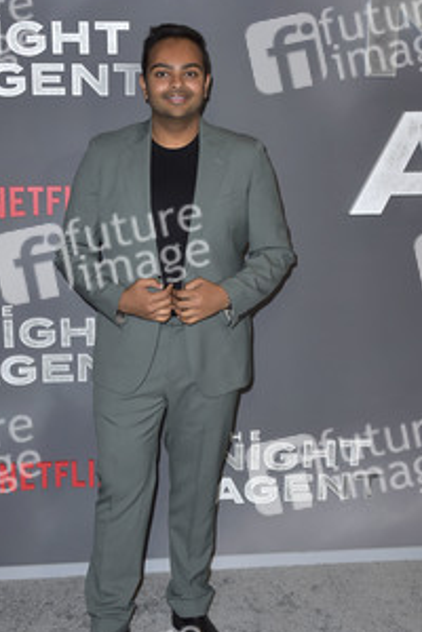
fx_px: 985
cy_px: 360
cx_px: 164
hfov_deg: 24.1
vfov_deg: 35.6
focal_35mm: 56
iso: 400
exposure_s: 1/250
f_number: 6.3
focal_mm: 42
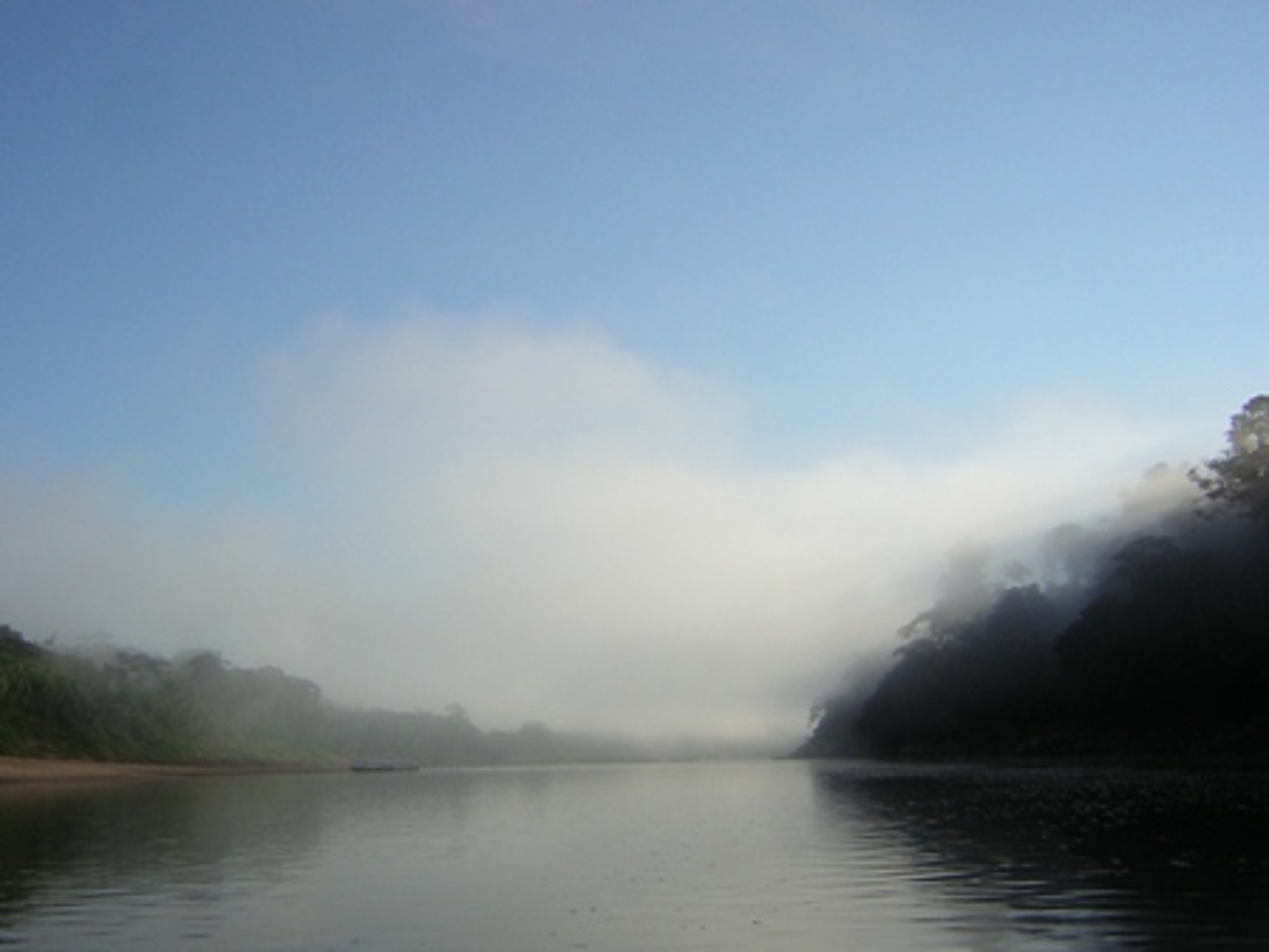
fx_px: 1320
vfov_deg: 39.7
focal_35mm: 36
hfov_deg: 51.4
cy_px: 476
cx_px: 634
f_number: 5.2
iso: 50
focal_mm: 4.7
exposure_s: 1/452
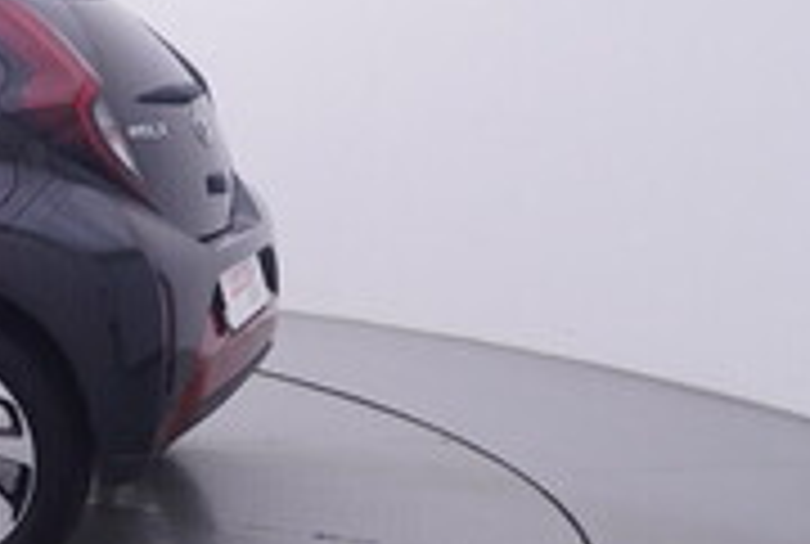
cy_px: 142
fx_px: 1546
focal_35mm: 69
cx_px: -313
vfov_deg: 19.8
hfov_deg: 24.6
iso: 200
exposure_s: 1/80
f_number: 5
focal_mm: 15
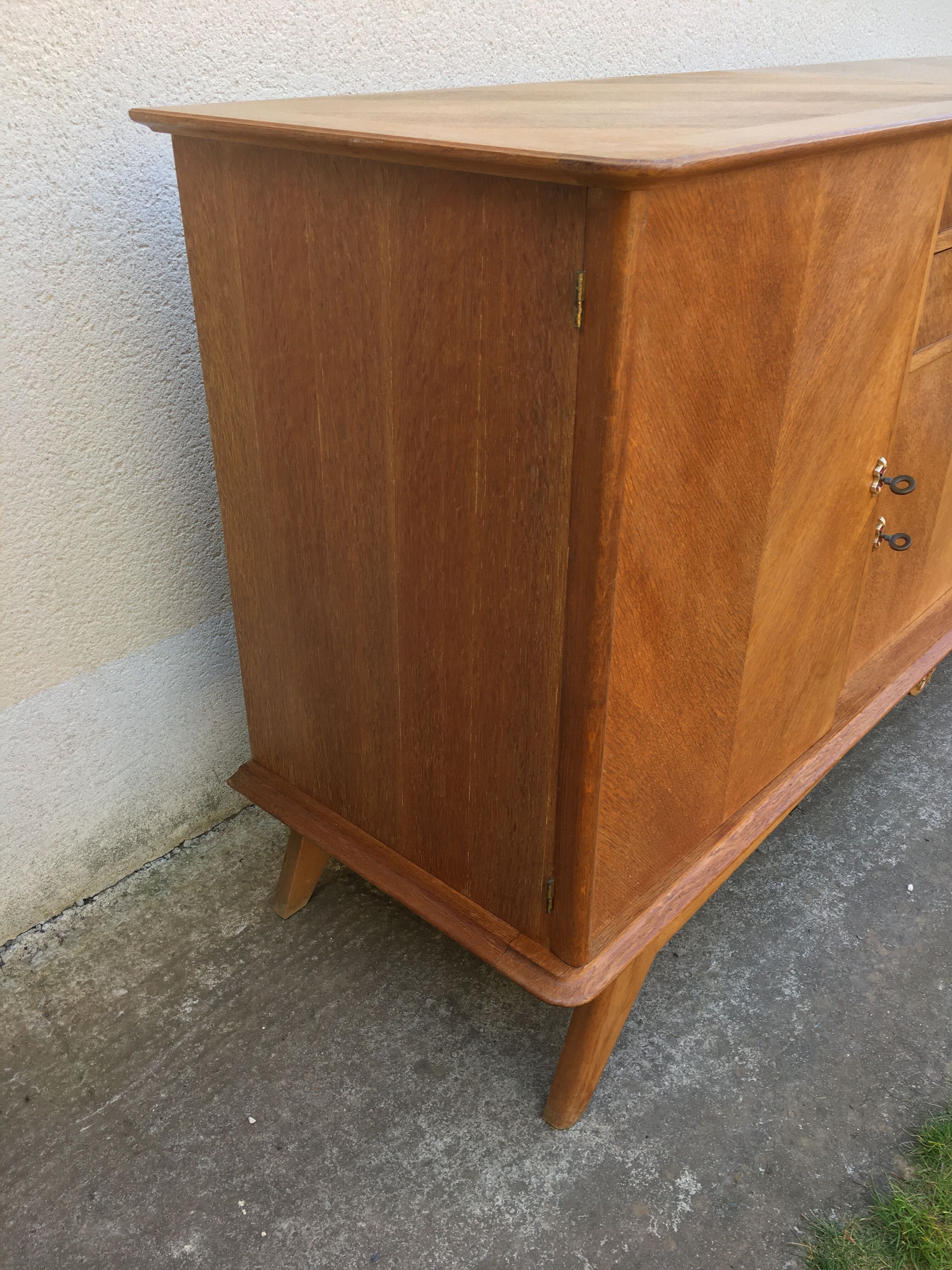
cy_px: 635
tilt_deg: -28.9
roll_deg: -1.1
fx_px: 1063
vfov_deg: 61.7
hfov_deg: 48.2
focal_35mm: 29
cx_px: 476
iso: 25
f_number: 2.2
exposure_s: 1/50
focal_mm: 4.15
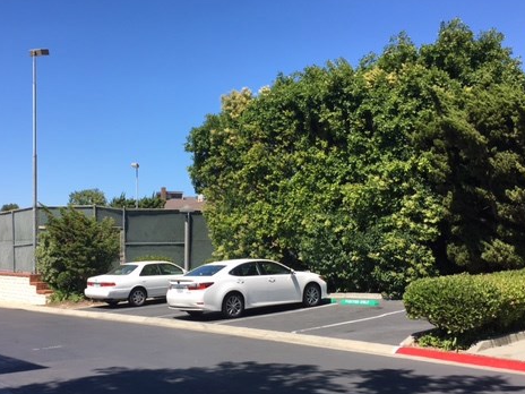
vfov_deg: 35.7
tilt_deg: +1.5
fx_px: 607
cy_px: 257
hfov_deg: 46.7
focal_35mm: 40
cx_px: 230
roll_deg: +1.1
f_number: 2.2
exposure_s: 1/1083
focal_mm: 4.15
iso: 25
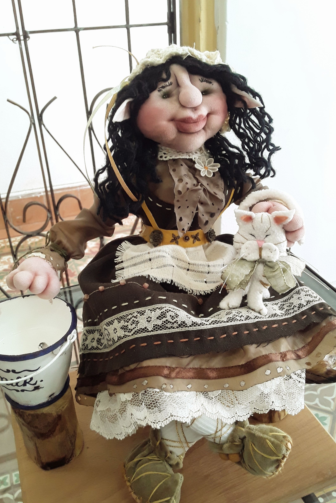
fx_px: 462
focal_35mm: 33
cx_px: 176
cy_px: 253
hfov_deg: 40.0
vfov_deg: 57.2
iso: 100
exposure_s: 1/40
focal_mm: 3.3
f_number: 2.2
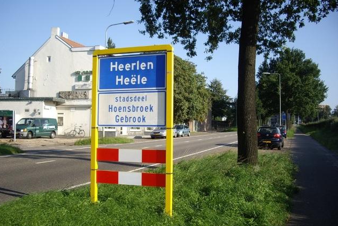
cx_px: 168
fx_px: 376
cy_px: 124
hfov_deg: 48.4
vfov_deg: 33.4
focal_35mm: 40
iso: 64
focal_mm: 7.9
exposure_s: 1/500
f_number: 2.8
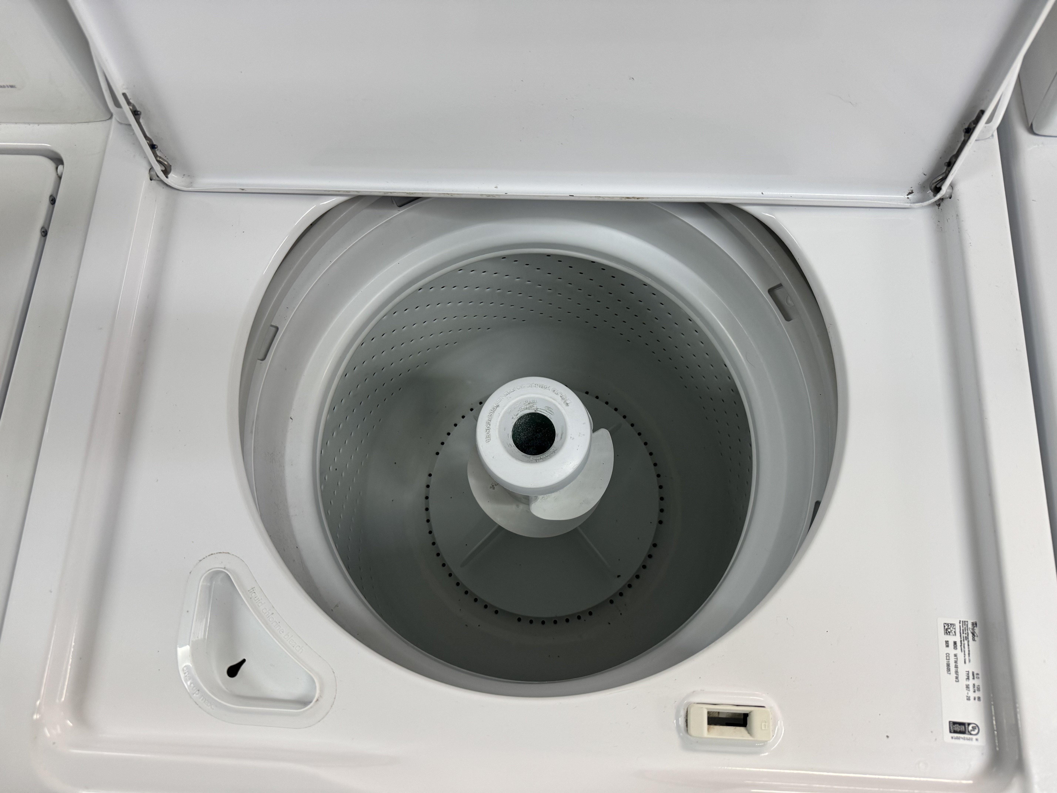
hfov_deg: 71.6
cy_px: 396
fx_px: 733
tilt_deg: -74.9
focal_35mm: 24
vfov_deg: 56.8
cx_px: 528
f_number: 1.78
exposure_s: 1/120
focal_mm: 6.76
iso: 200
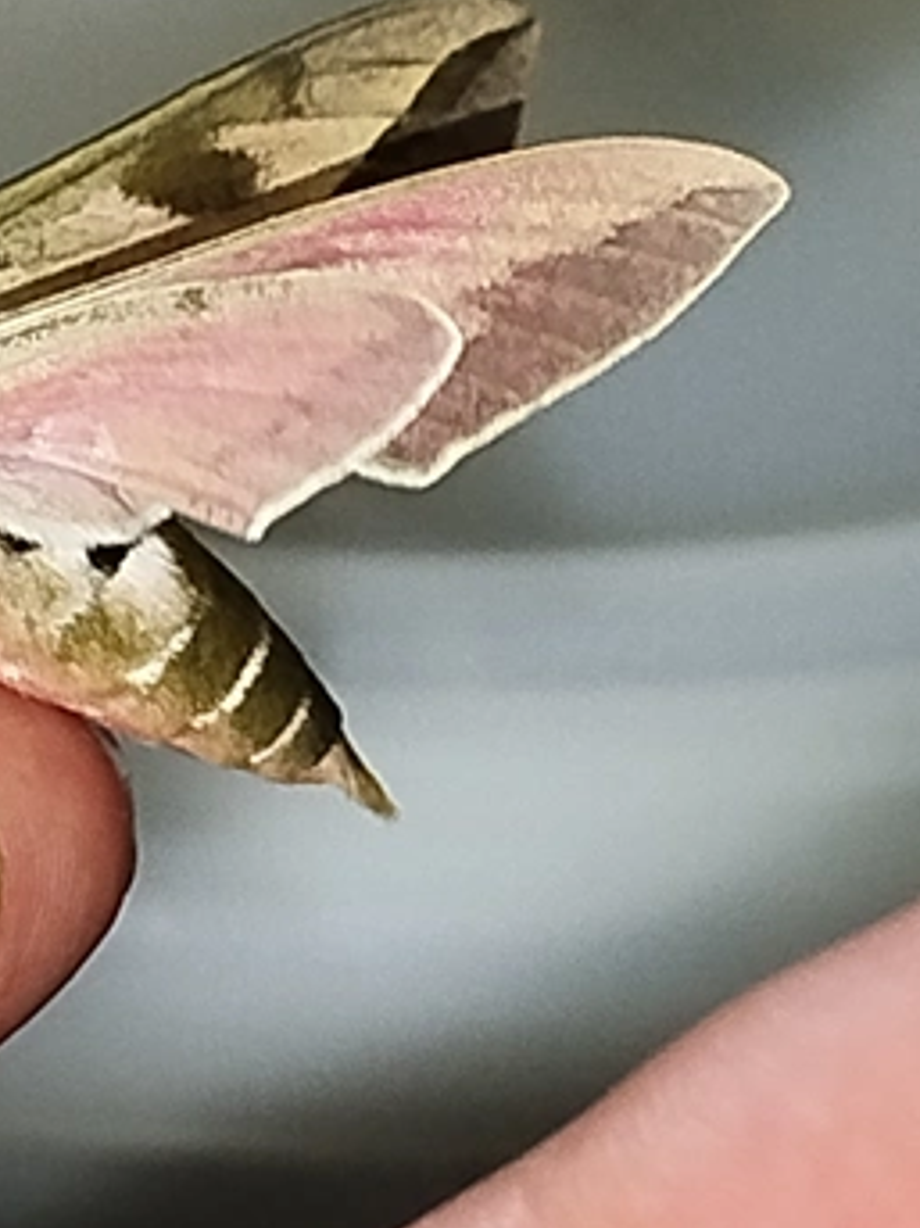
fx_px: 6489
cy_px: 132
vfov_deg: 10.8
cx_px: 75
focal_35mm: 183
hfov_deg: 8.1
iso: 320
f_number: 1.7
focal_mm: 5.31
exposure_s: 1/33
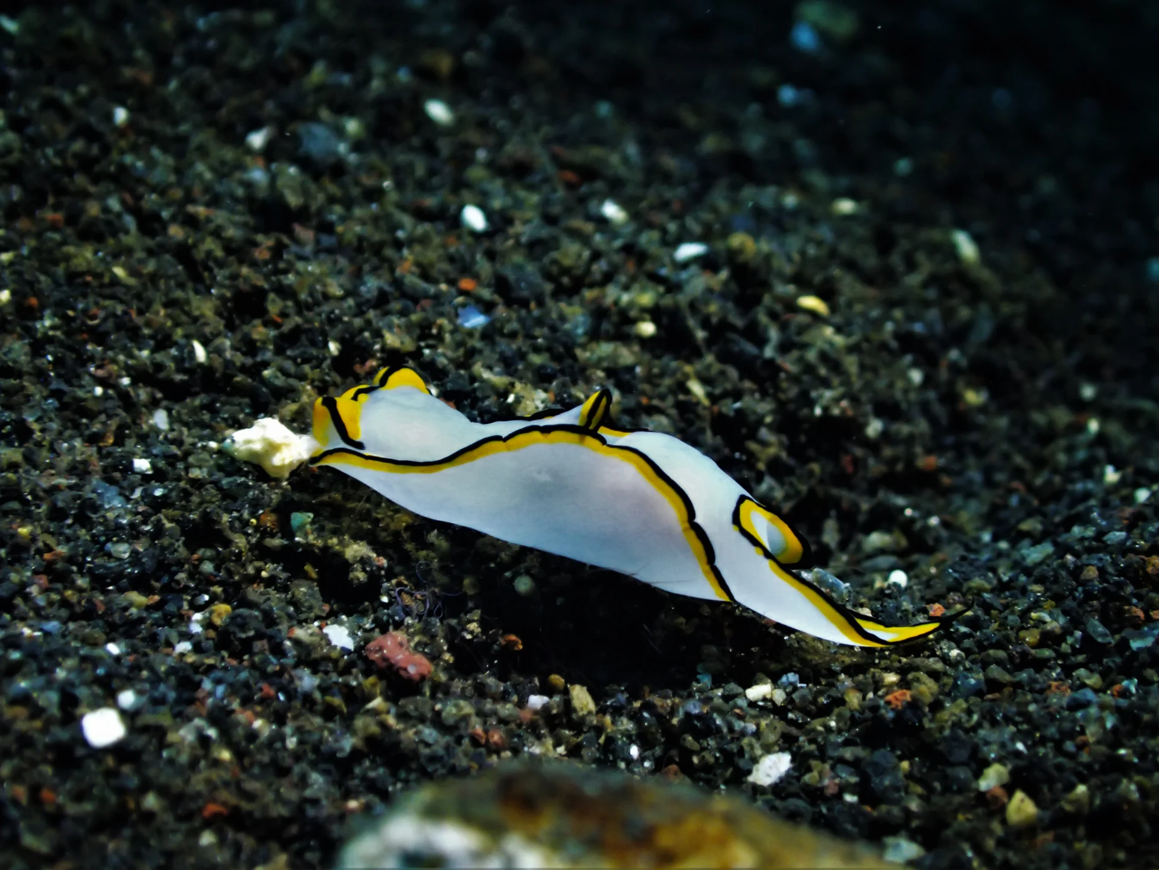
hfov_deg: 19.6
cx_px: 580
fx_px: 3348
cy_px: 435
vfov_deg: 14.8
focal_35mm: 100
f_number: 4.9
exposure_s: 1/320
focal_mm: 18
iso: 800
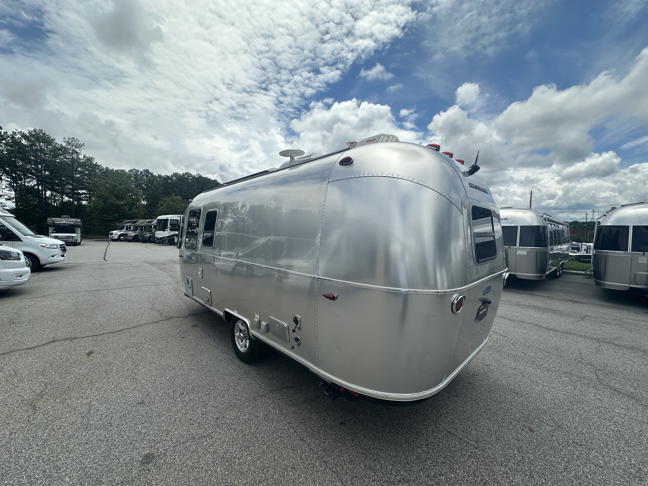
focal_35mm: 14
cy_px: 243
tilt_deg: -1.8
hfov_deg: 102.1
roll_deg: +0.2
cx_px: 324
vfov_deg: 85.7
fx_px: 262
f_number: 2.2
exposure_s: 1/3300
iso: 50
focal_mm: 2.22
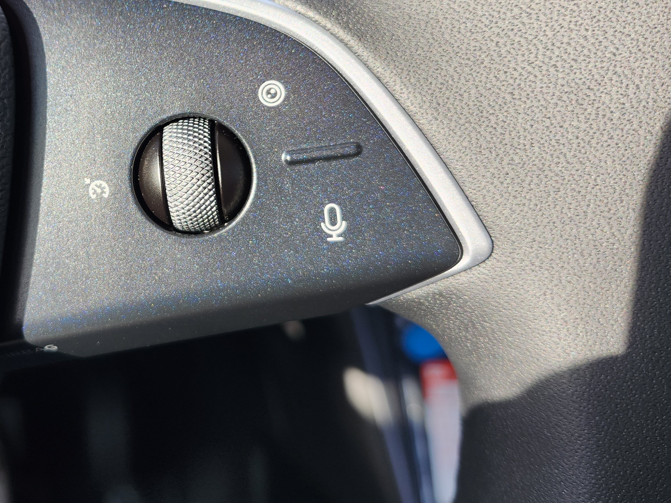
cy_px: 137
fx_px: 756
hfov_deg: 45.7
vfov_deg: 36.1
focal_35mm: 39
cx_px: 146
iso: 32
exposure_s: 1/180
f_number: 1.8
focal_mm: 5.54
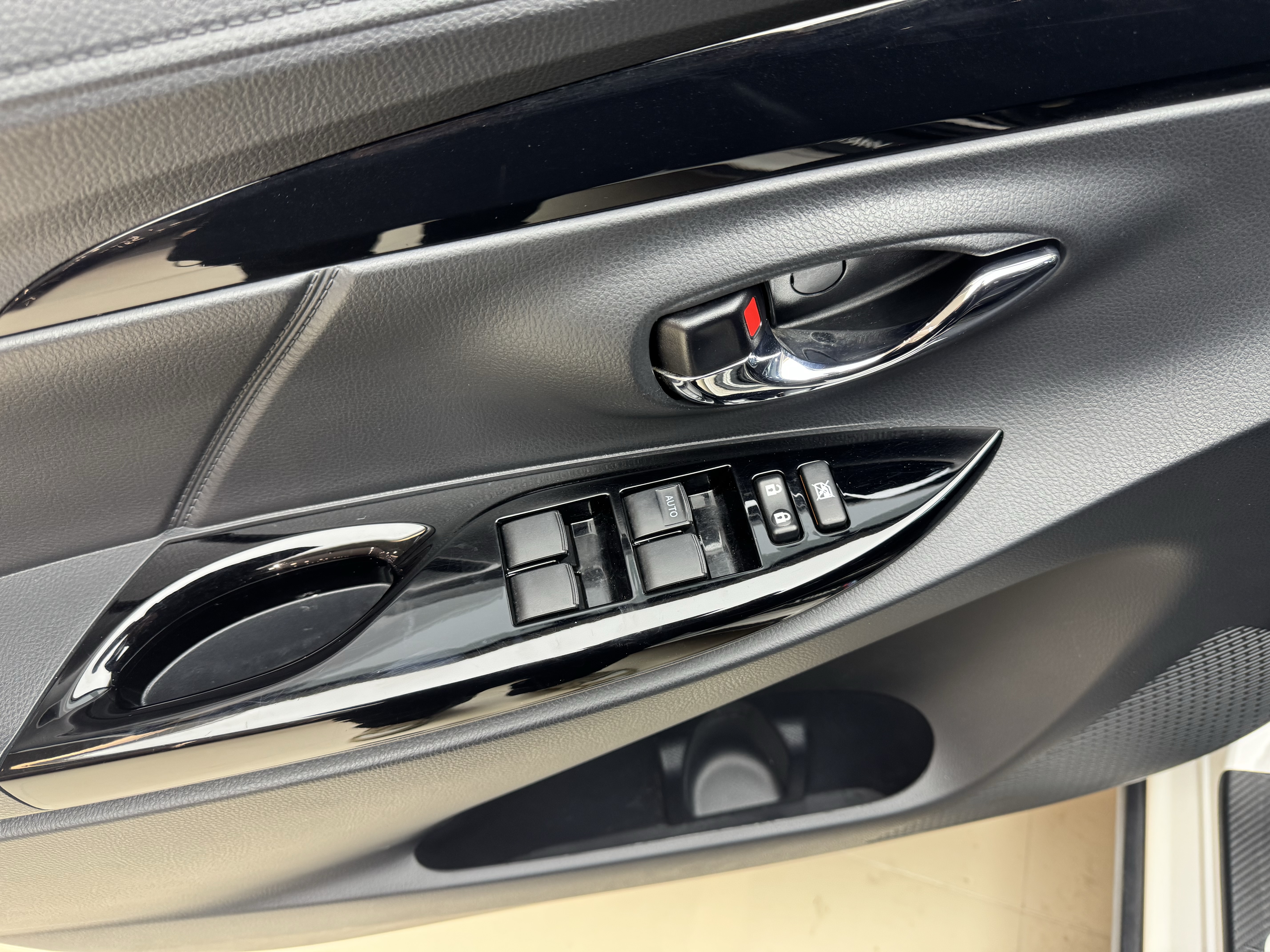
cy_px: 476
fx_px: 881
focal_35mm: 24
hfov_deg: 71.6
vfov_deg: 56.8
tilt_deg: -53.0
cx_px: 635
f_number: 1.78
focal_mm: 6.76
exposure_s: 1/50
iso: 200
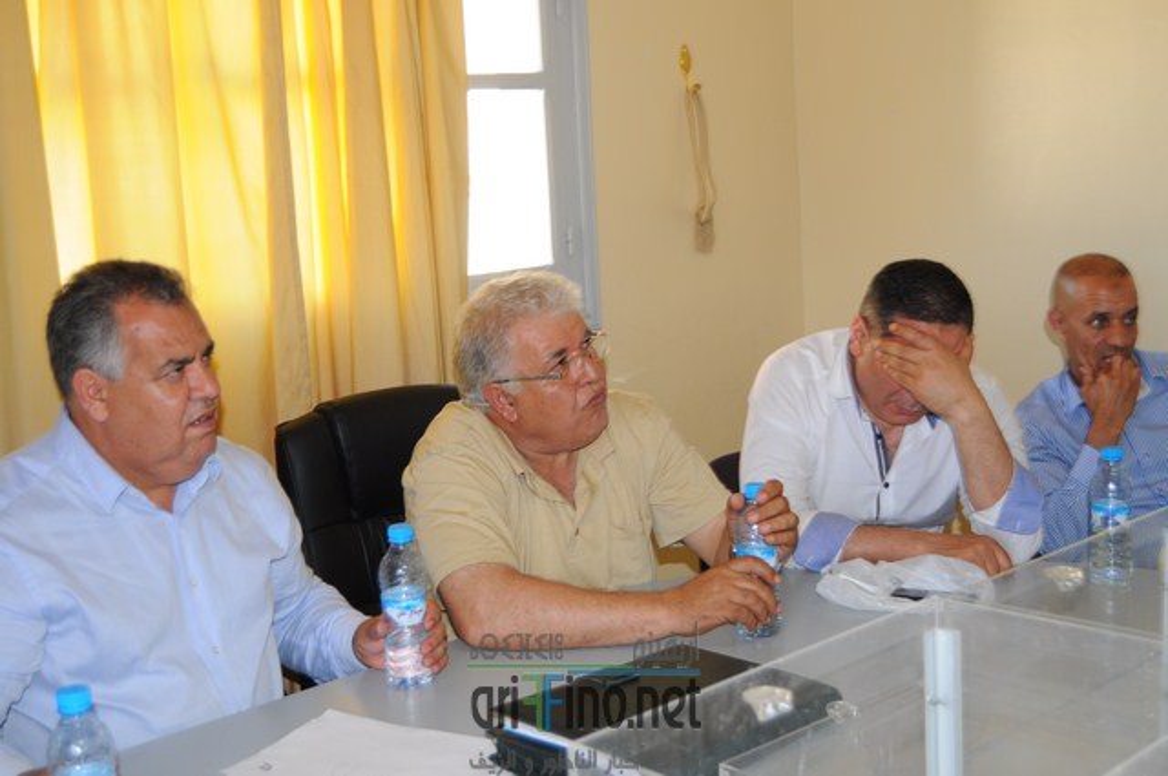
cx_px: 584
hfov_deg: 42.4
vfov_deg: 28.9
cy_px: 388
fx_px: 1507
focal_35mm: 46
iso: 200
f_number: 4.2
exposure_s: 1/60
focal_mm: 31
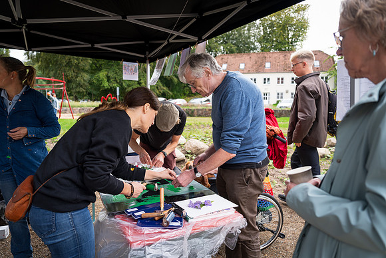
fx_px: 257
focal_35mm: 24
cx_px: 193
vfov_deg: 53.2
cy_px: 129
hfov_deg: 73.7
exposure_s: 1/200
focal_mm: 24
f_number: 2.8
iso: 125
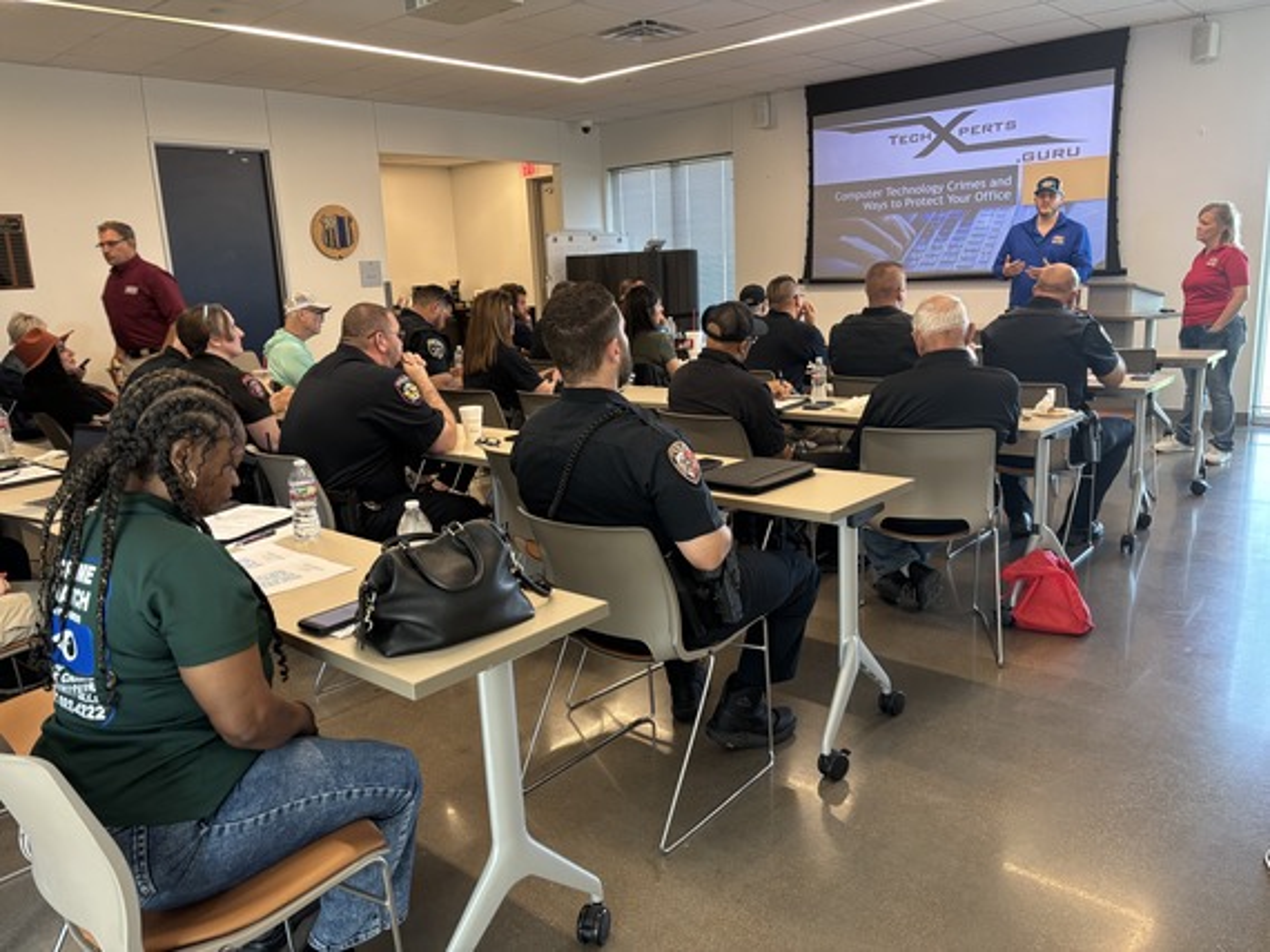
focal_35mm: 26
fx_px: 953
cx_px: 635
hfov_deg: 67.3
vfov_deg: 53.0
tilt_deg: -12.8
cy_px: 476
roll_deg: +2.7
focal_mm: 5.96
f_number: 1.6
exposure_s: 1/60
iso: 125
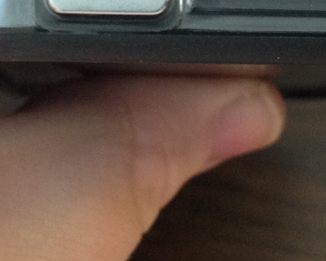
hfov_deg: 16.1
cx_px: 207
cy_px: 4
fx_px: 1148
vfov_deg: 12.8
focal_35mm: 119
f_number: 2.4
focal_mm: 4.28
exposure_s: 1/15
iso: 200
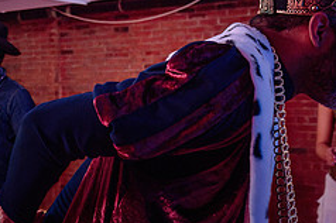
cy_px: 116
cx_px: 18
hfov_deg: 23.9
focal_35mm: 82
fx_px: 764
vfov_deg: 16.6
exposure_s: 1/100
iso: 800
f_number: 4.5
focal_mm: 31
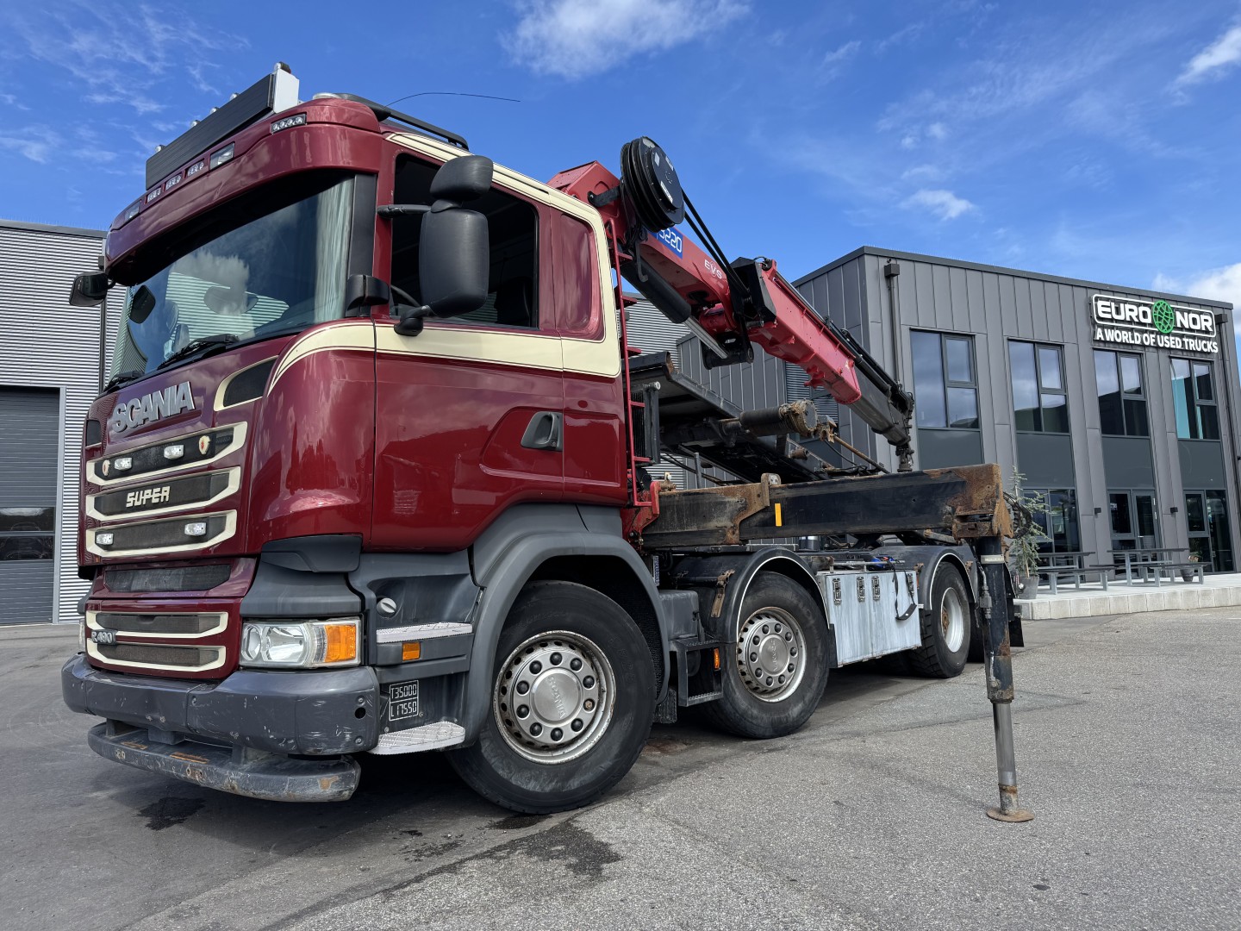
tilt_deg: +6.3
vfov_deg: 56.8
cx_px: 620
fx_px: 860
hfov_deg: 71.6
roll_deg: +2.5
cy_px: 466
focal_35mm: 24
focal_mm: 6.76
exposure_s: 1/1980
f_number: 1.78
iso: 80
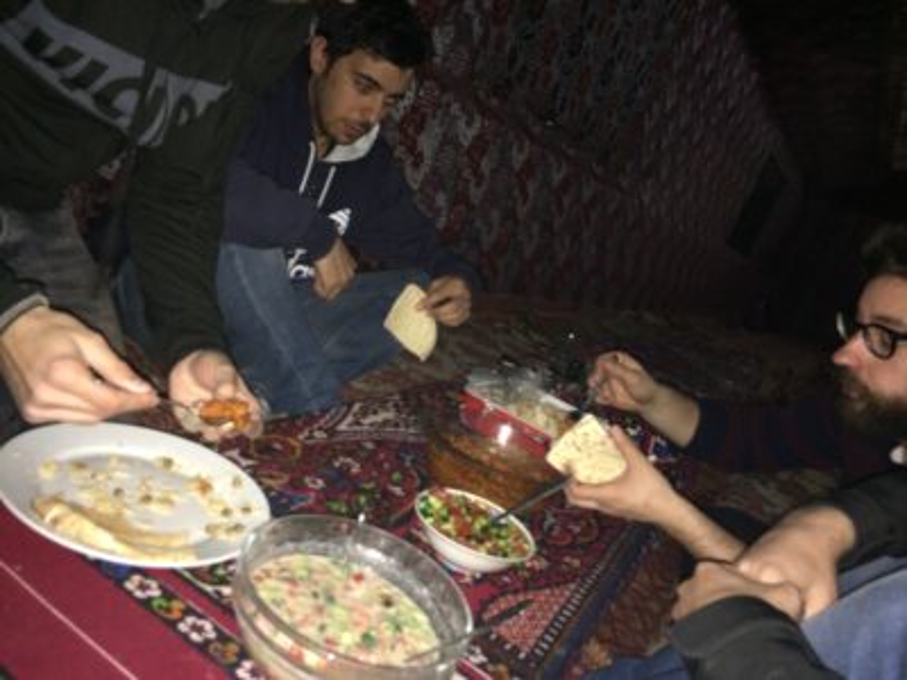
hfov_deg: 60.0
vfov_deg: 46.8
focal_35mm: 30
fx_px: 786
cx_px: 454
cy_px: 340
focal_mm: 4.12
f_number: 2.2
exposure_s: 1/16
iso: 250
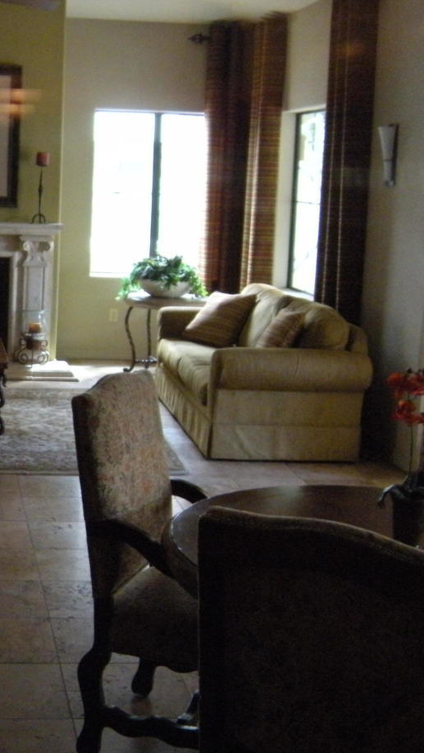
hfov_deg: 20.0
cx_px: -58
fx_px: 1139
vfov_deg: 36.6
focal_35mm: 57
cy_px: 390
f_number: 3.8
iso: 400
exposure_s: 1/14.2
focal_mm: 5.9
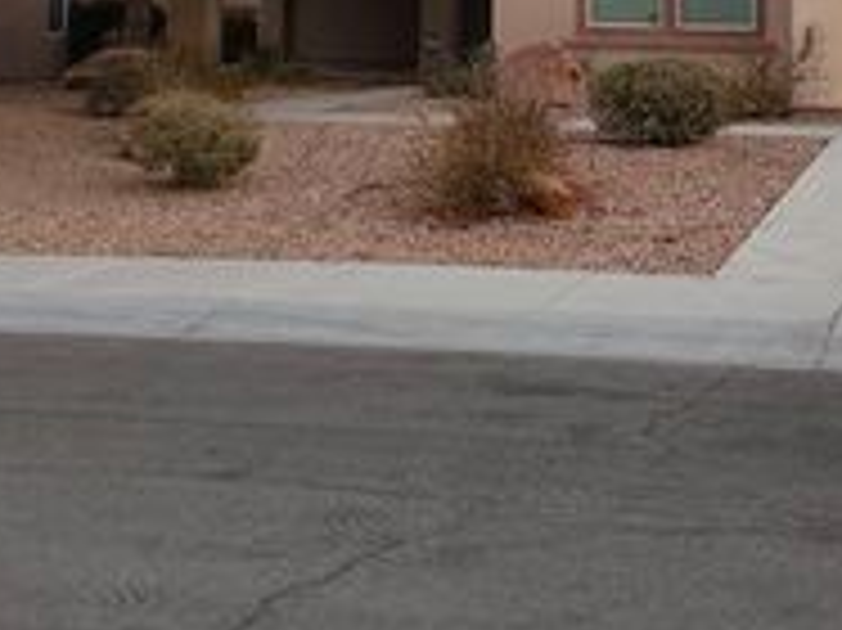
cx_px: 549
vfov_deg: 18.7
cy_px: -101
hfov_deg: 25.9
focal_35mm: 75
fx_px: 1823
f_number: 1.9
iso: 50
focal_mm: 2.91
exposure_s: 1/1599
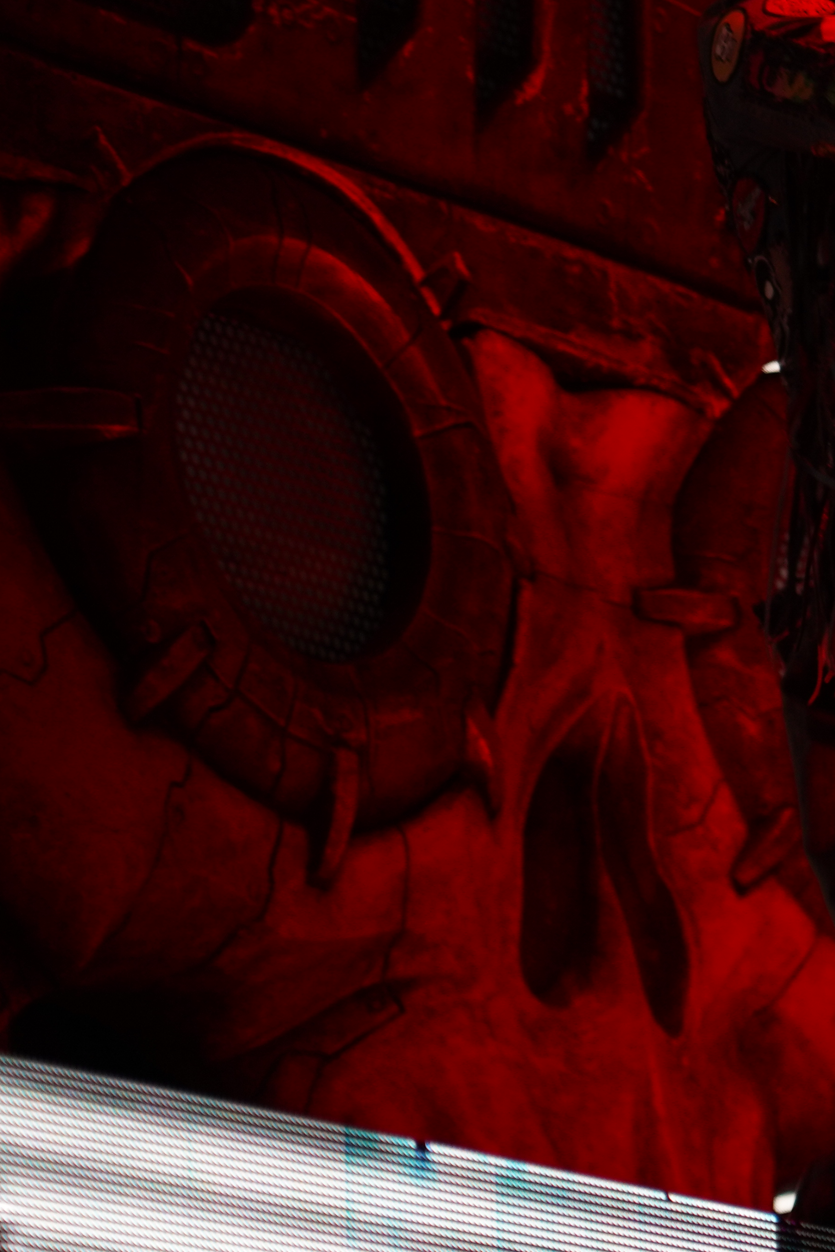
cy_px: 535
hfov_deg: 5.9
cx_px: 1242
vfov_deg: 8.9
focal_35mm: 231
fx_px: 8036
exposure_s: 1/125
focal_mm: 105
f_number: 4
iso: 400
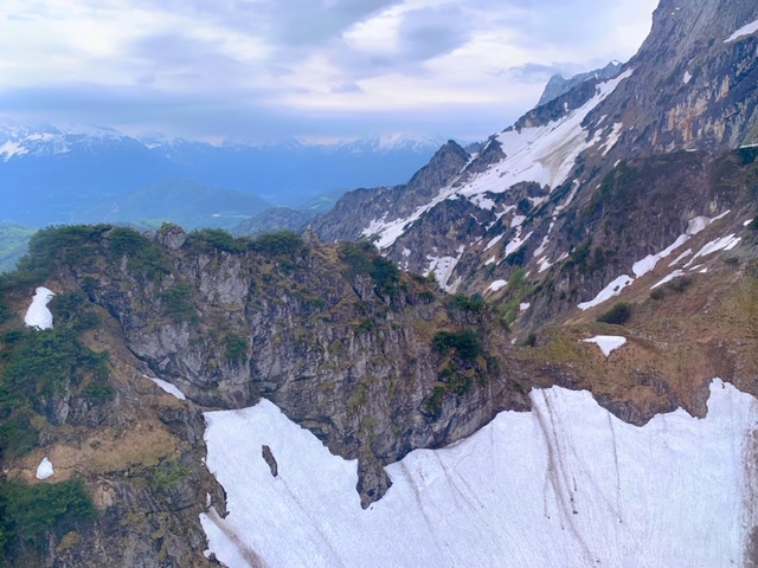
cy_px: 284
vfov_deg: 53.1
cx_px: 379
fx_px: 569
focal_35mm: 26
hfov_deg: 67.3
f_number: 1.8
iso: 25
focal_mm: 4.25
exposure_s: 1/1054
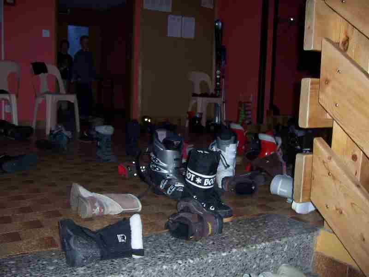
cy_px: 138
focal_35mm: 36
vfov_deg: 39.7
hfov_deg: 51.4
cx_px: 184
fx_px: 384
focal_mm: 6.2
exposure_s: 1/60
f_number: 2.8
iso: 80
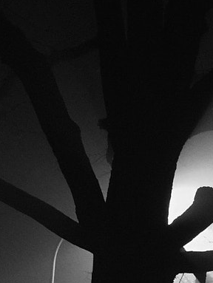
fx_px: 991
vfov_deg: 15.7
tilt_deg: +15.1
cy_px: 333
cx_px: 234
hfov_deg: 12.1
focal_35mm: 121
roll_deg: +0.1
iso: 100
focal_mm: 4.15
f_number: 2.2
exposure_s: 1/10
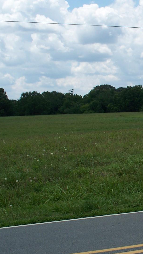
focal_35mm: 74
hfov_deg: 15.3
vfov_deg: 28.6
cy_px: 121
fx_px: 498
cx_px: 204
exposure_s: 1/500
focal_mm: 7.54
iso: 64
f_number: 5
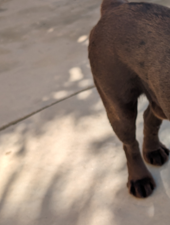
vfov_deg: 24.9
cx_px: 205
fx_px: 510
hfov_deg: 18.0
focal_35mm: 78
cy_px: 88
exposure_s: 1/779
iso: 21
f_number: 1.68
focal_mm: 6.9
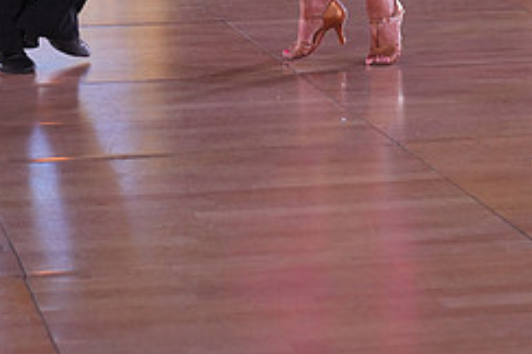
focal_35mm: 155
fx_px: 2290
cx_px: 218
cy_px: -262
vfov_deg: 8.5
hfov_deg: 13.2
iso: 1250
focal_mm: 65
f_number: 4
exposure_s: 1/400
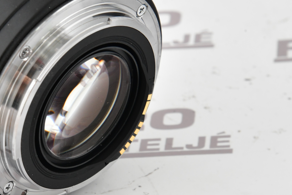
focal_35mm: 257
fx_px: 2085
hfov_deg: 8.0
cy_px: 89
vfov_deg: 5.3
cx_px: 24
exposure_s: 1/125
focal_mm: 120
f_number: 14
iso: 1600
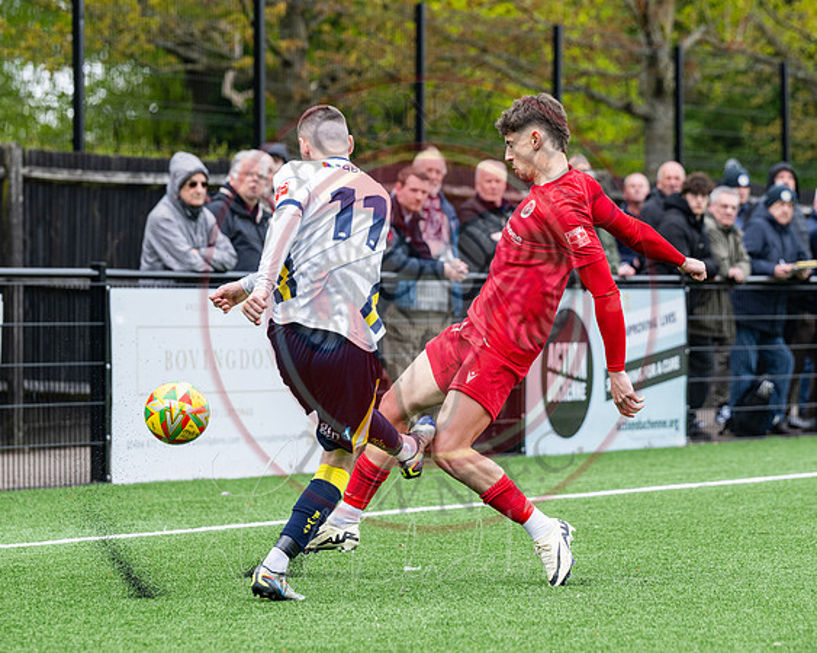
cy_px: 317
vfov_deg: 7.7
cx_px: 501
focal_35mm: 200
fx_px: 4834
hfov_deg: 9.7
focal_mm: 145
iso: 500
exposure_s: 1/1600
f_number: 4
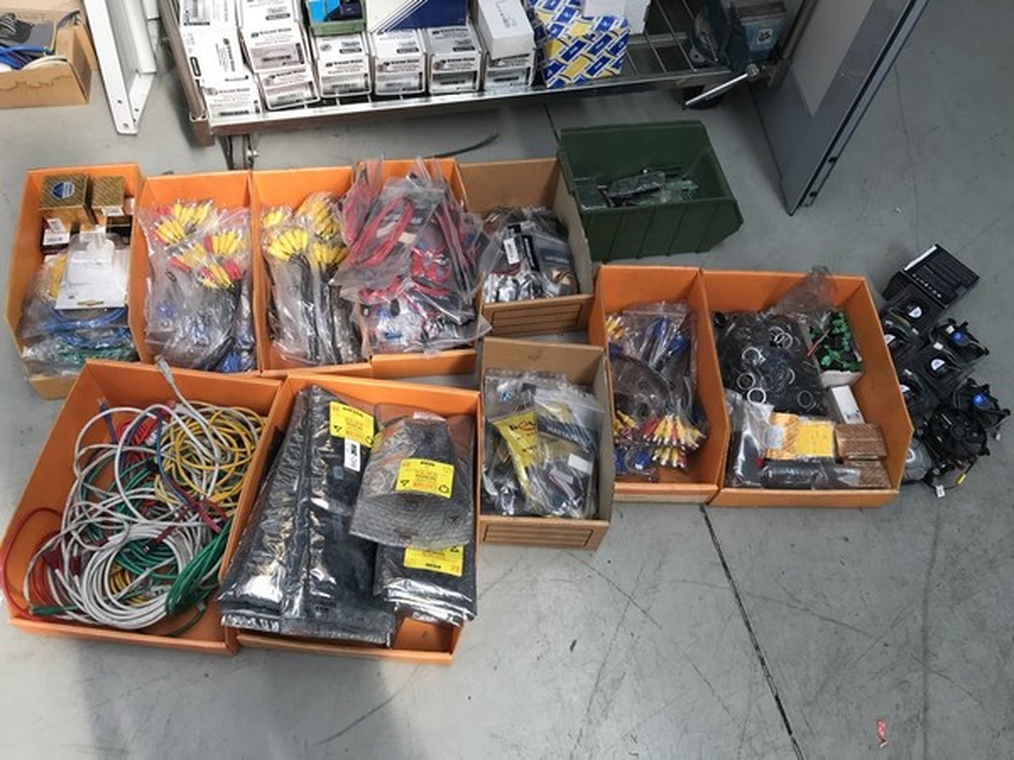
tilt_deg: -58.3
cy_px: 380
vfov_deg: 49.7
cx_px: 507
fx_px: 820
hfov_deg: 63.4
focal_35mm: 28
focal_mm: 3.99
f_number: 1.8
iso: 20
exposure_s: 1/187
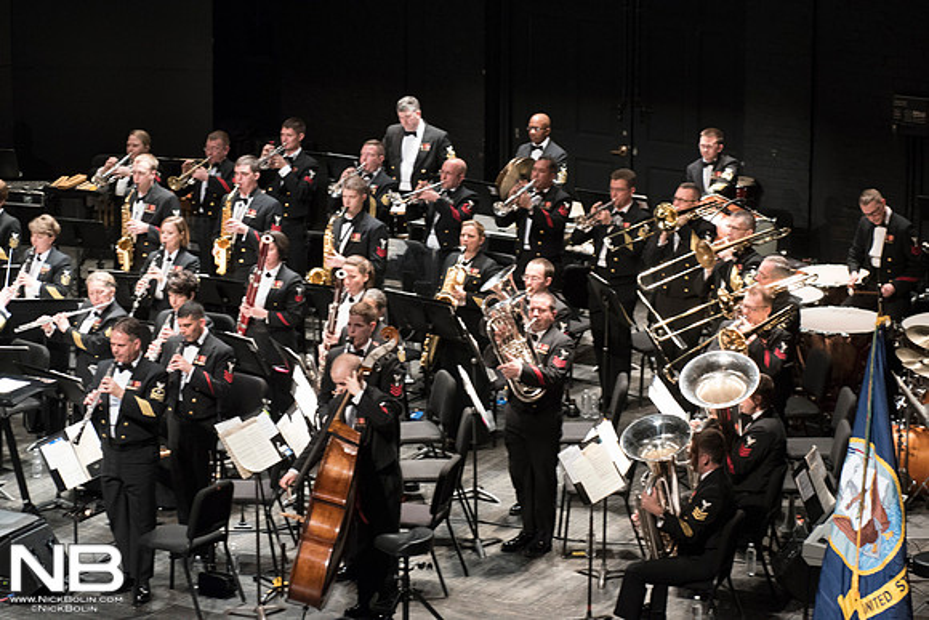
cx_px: 464
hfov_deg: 14.7
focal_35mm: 140
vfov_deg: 9.8
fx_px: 3613
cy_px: 310
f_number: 5.6
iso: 4000
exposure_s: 1/125
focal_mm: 140
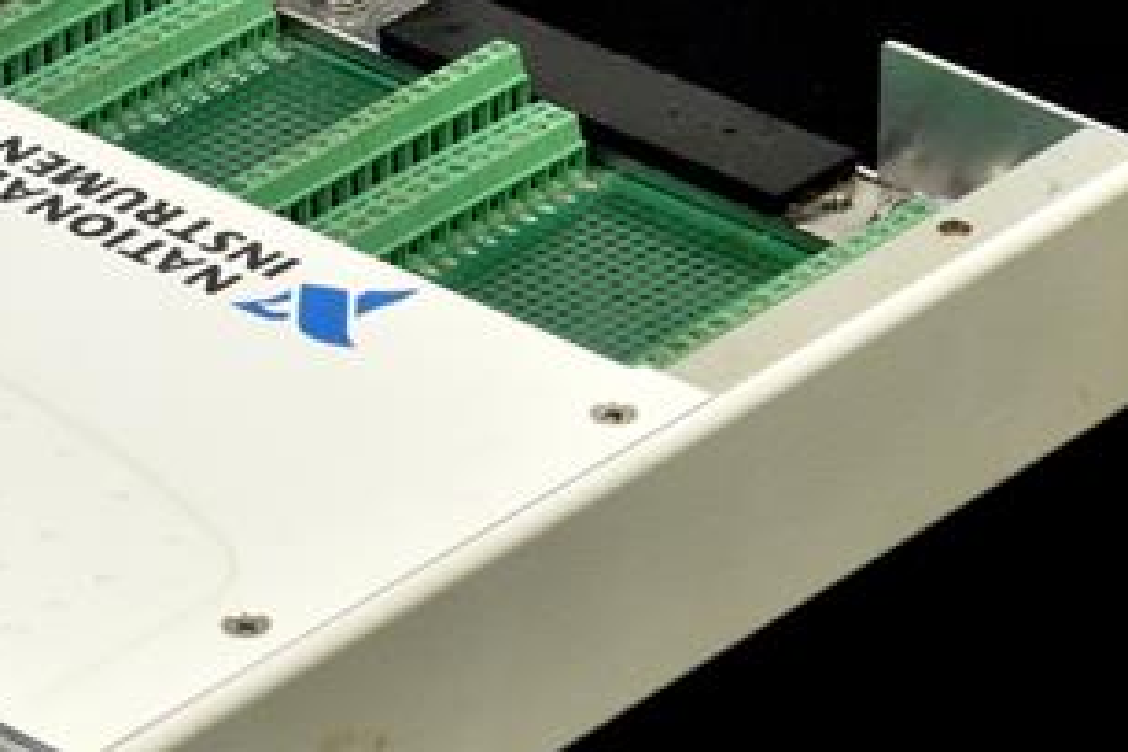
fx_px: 5075
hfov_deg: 12.6
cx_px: 144
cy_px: 398
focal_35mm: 162
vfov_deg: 8.5
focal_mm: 55
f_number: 13
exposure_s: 1/200
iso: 200
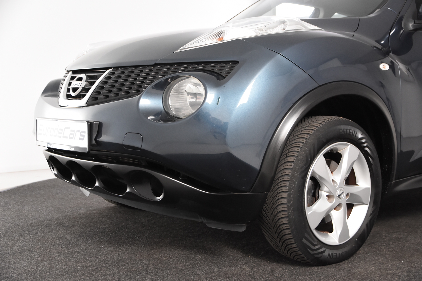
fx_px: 545
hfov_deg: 42.3
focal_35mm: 46
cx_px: 211
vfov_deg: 28.9
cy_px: 140
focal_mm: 31
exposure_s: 1/80
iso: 1600
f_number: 4
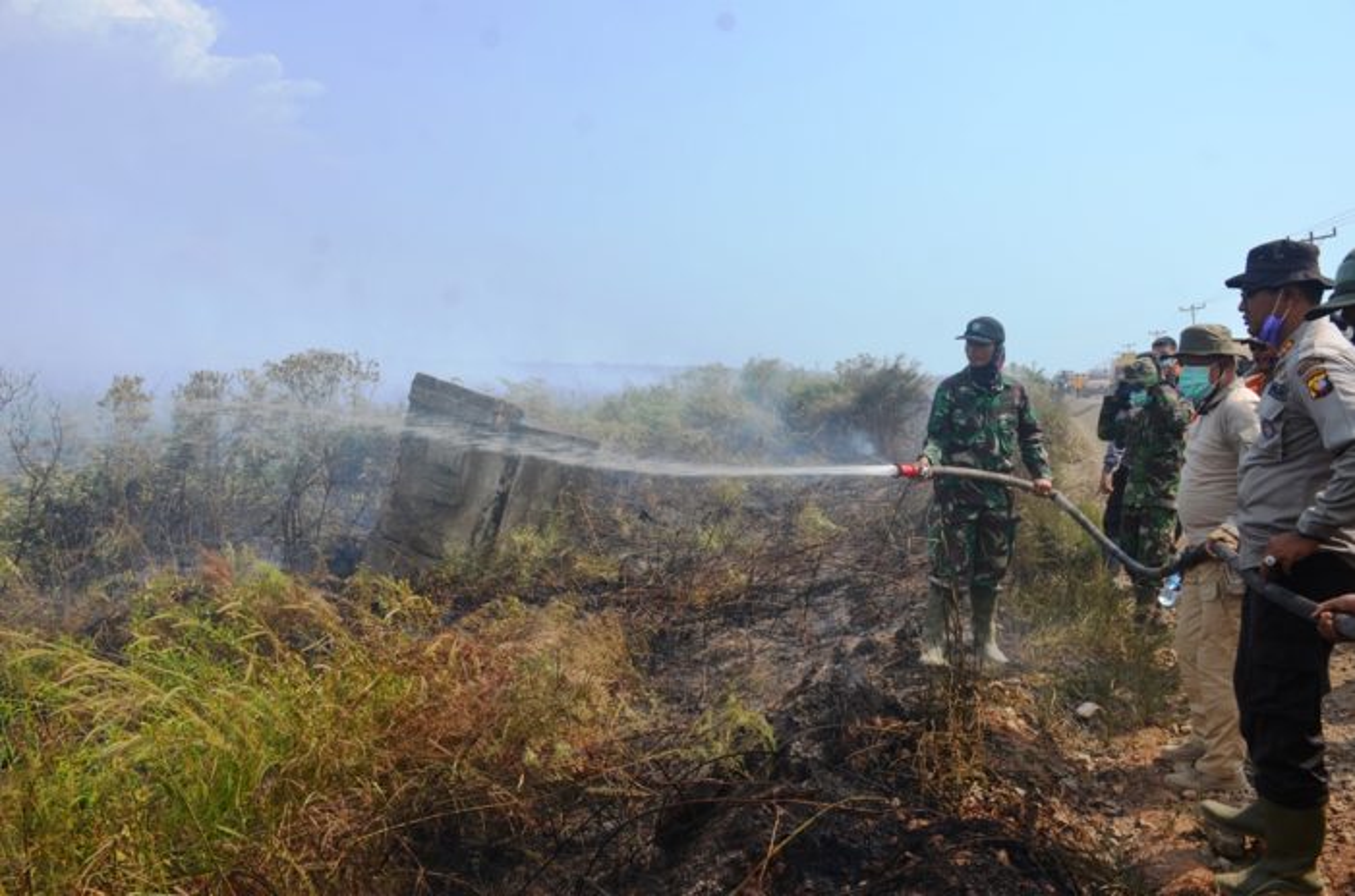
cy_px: 448
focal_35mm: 33
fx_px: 1239
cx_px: 678
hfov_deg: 57.3
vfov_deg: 39.8
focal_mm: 22
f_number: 8
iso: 100
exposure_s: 1/250
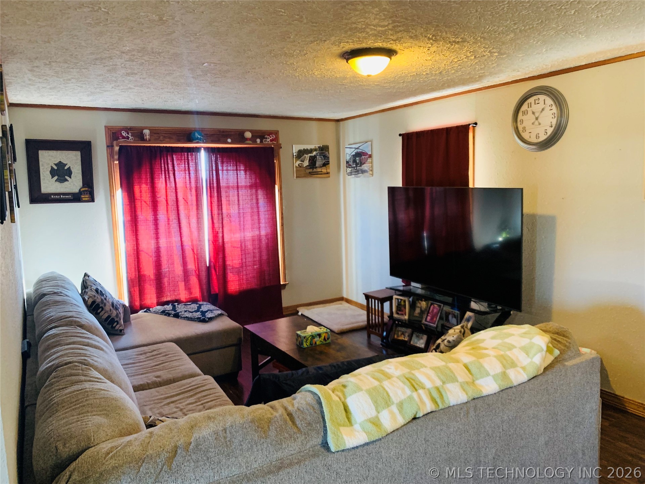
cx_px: 322
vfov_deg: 53.1
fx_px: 484
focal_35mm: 26
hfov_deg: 67.3
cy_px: 242
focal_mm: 4.25
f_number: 1.8
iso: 400
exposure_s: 1/40
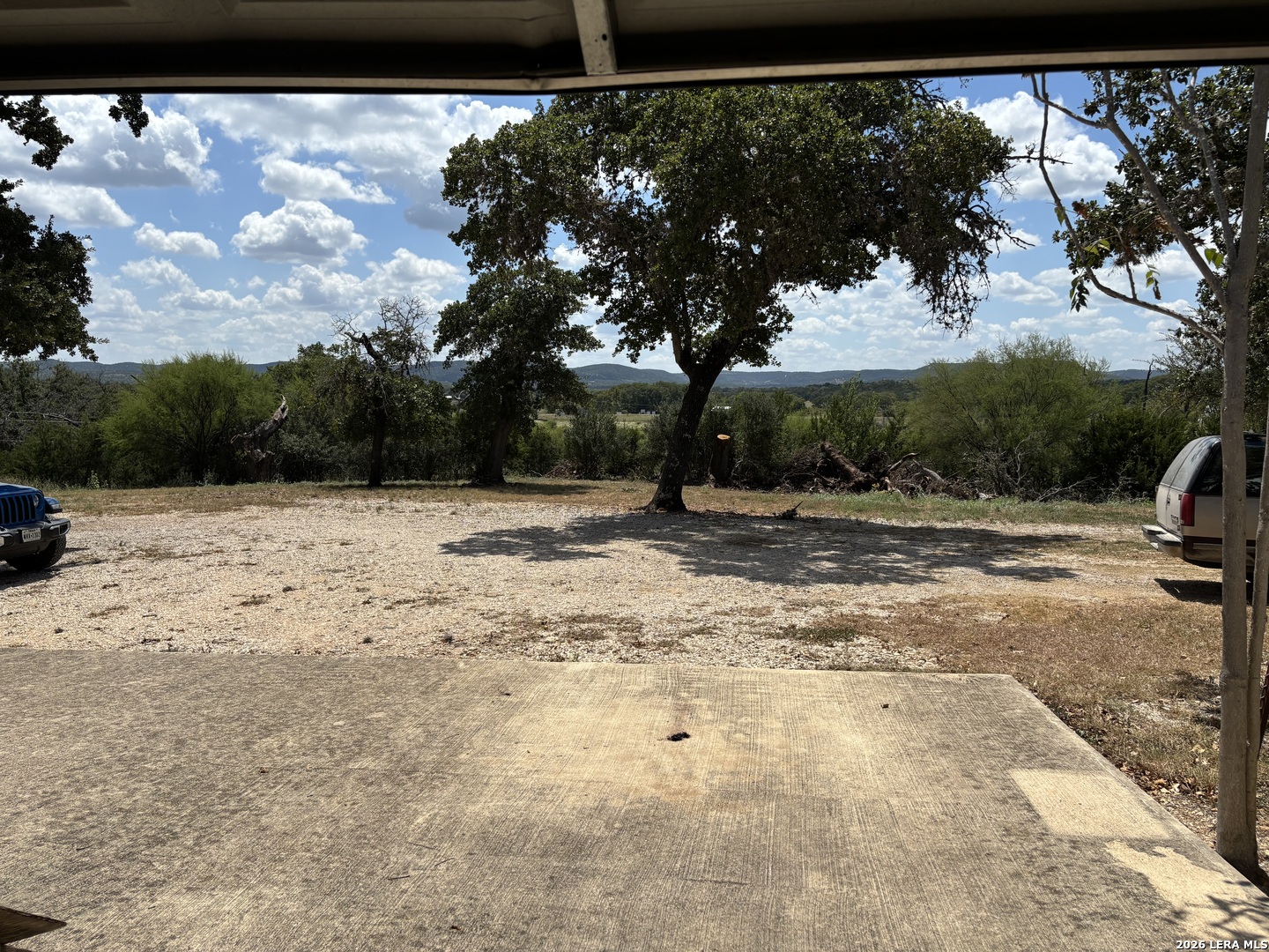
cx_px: 634
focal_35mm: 26
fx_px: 953
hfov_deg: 67.3
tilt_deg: -6.0
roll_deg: -0.4
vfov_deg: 53.1
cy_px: 476
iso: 50
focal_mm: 5.96
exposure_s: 1/5952
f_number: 1.6
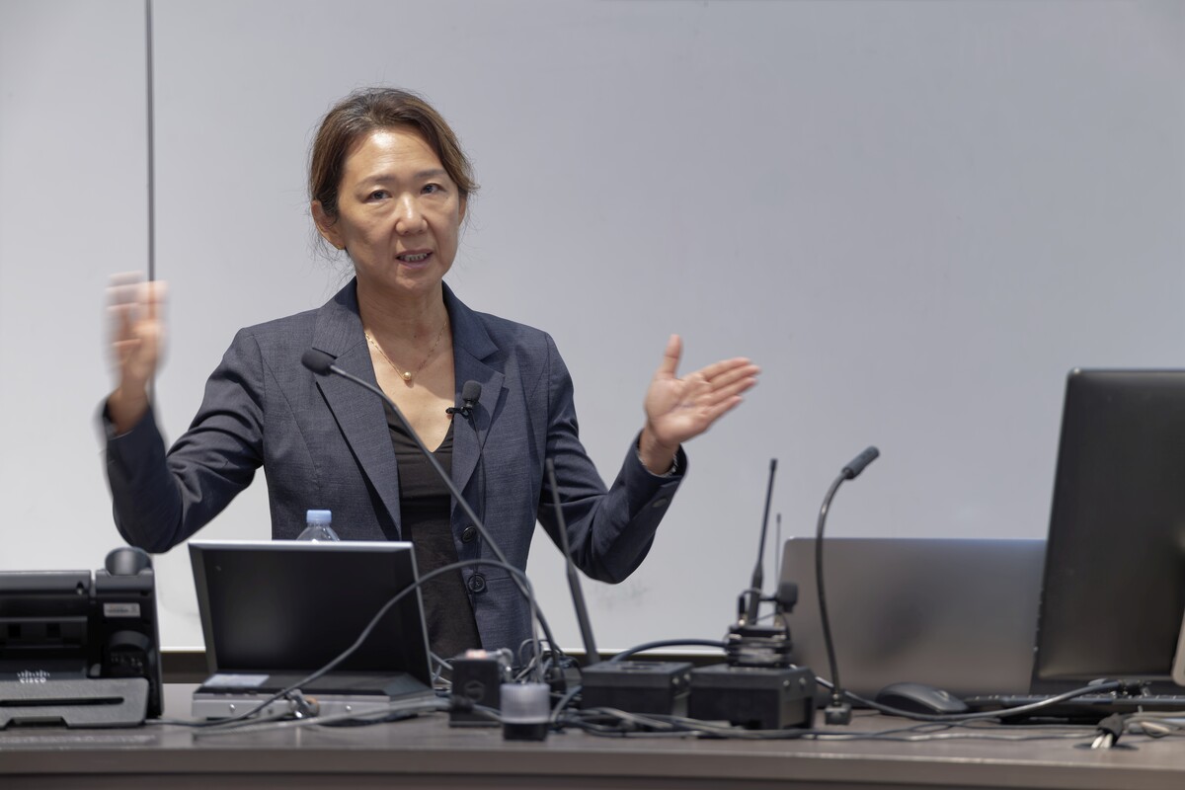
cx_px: 592
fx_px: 6912
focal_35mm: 210
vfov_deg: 6.5
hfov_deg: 9.8
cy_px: 395
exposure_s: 1/60
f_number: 2.8
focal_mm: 140
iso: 800
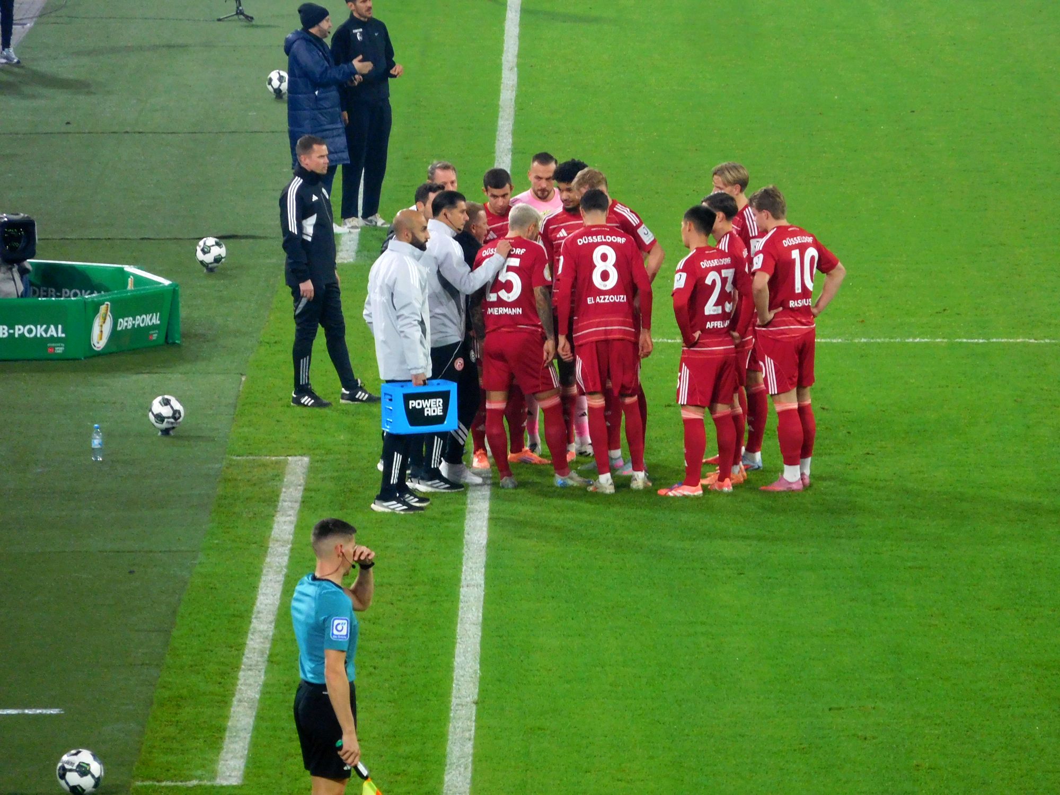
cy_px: 398
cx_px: 530
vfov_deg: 4.2
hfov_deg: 5.7
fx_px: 10718
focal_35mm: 350
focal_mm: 62.4
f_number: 6
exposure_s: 1/80
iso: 400
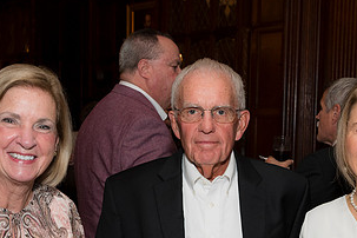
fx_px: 684
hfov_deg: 29.2
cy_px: 202
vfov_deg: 19.5
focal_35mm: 69
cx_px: 203
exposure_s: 1/125
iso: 800
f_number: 5.6
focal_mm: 36
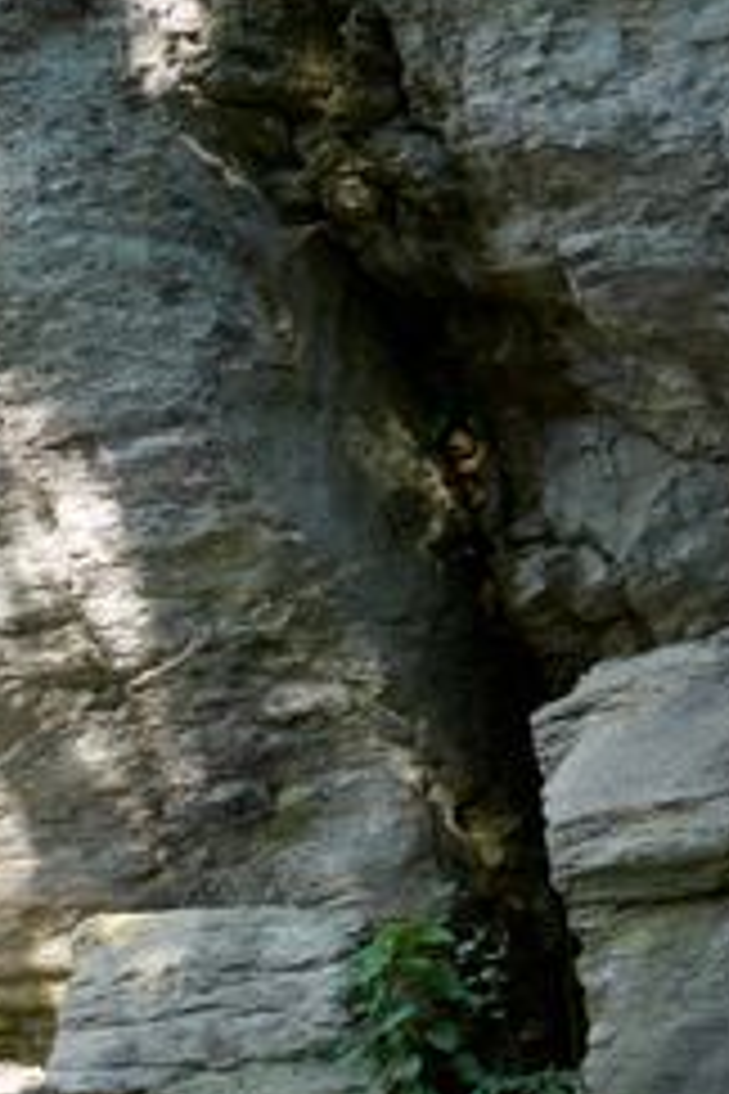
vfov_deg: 25.3
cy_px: 705
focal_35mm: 80
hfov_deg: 15.8
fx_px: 2430
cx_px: -320
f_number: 3.5
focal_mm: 14.12
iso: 160
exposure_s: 1/100
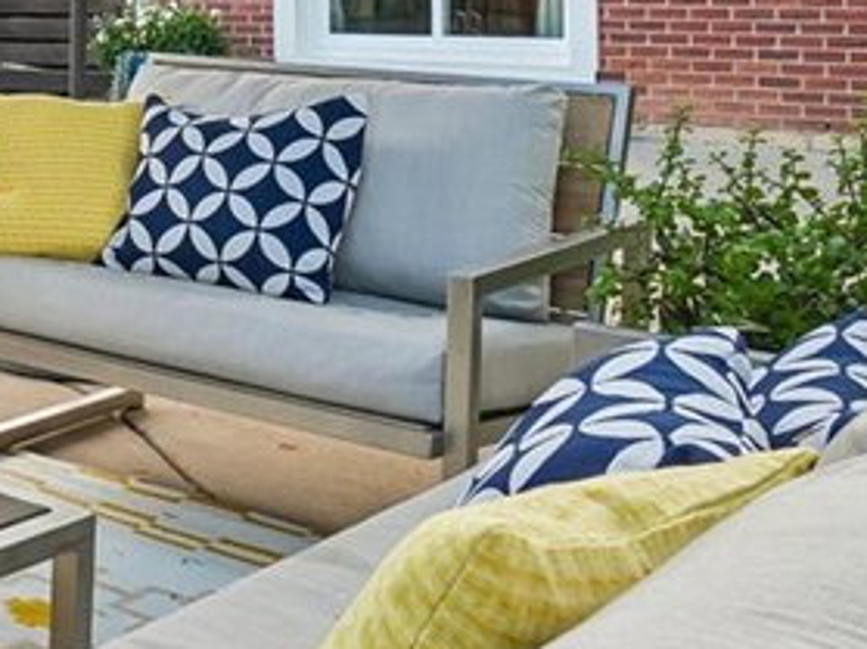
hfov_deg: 24.9
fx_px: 1552
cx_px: -388
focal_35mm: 62
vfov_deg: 22.5
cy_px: -40
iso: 400
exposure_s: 1/100
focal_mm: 10
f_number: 8
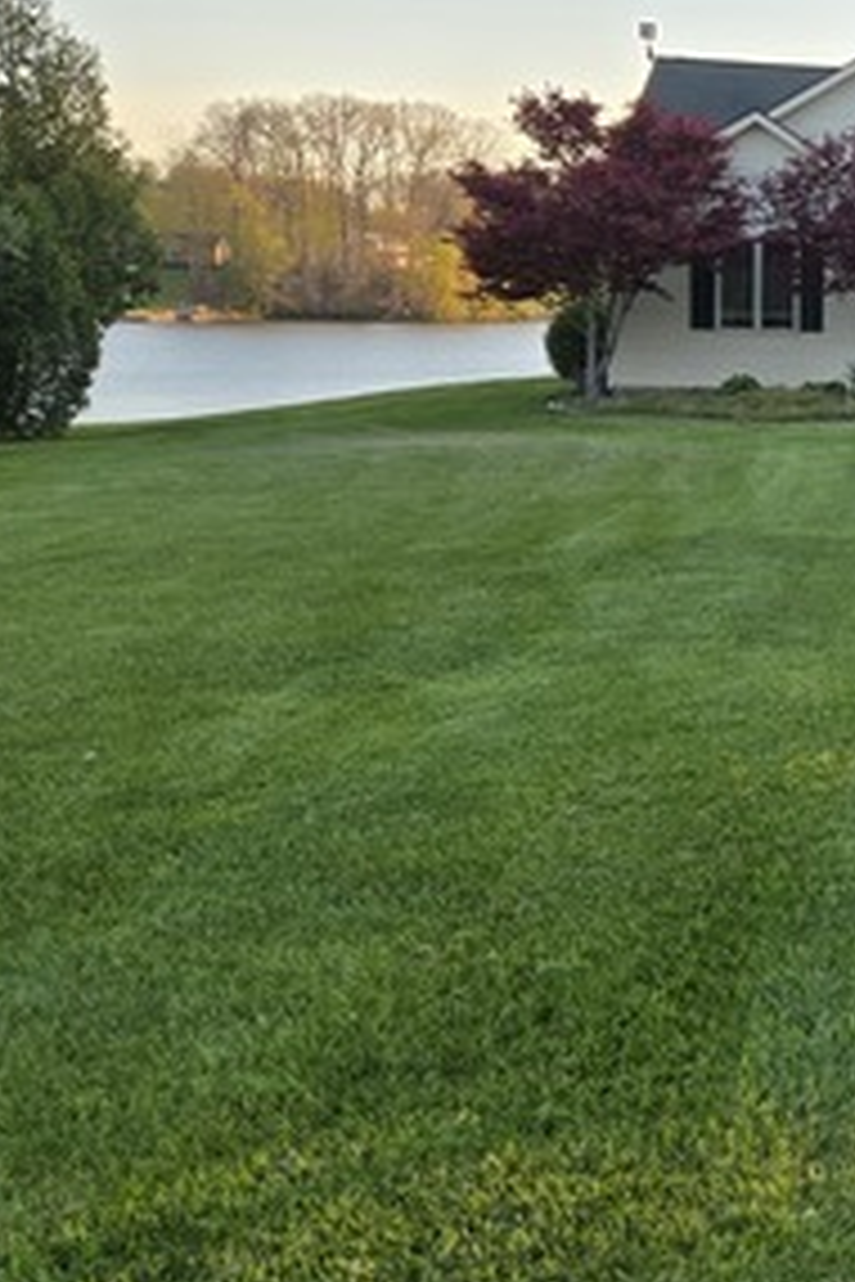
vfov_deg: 35.3
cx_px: 1442
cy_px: 436
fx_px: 1995
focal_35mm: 56
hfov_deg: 19.5
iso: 80
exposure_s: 1/508
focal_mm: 5.4
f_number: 1.8
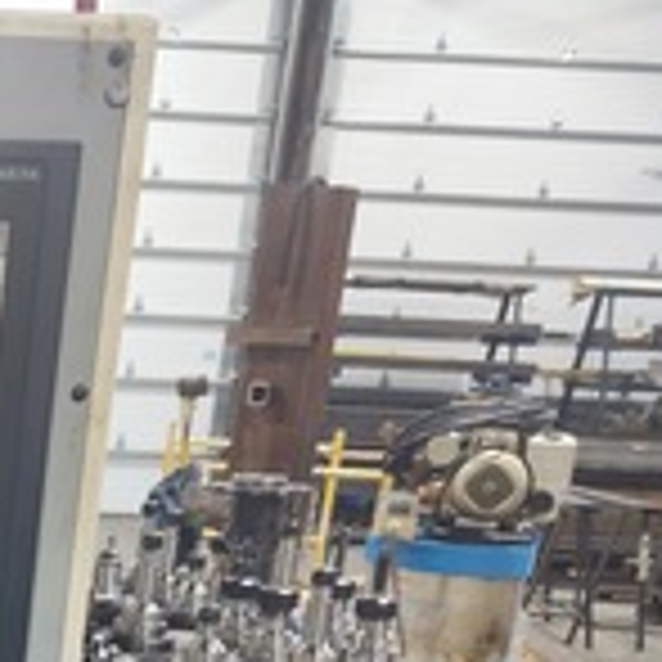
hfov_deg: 21.3
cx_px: -315
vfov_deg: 22.9
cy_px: 804
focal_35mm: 69
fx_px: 1493
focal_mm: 5.56
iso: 863
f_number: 1.8
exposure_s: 1/60
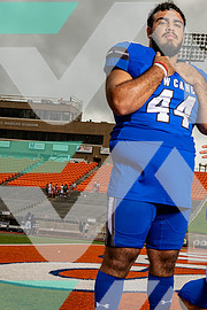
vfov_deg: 34.2
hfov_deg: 21.5
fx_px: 500
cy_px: 203
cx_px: 255
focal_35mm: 58
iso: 100
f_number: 8
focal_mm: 27
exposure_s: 1/250
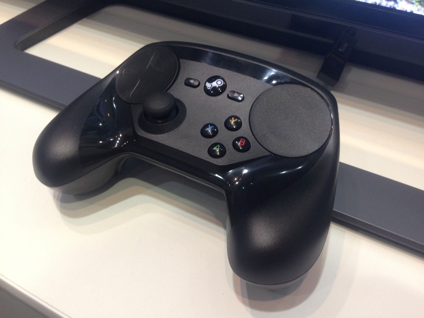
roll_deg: +0.9
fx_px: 404
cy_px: 159
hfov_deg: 55.4
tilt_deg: -43.7
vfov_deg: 42.9
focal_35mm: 33
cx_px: 212
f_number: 2.4
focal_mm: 4.12
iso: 125
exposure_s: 1/20
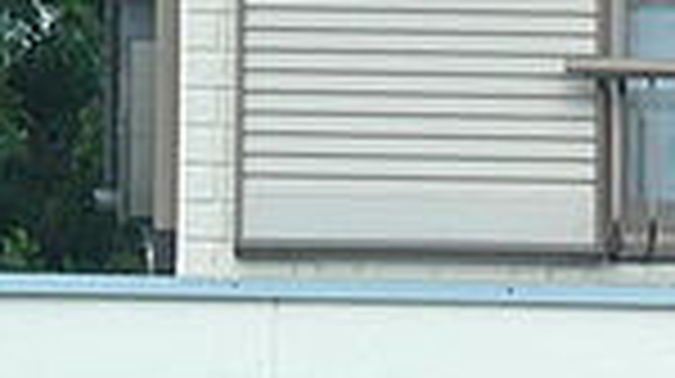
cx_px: 783
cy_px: 540
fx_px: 8475
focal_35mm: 474
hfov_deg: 4.5
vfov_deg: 2.6
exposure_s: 1/250
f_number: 5.6
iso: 100
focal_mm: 16.8
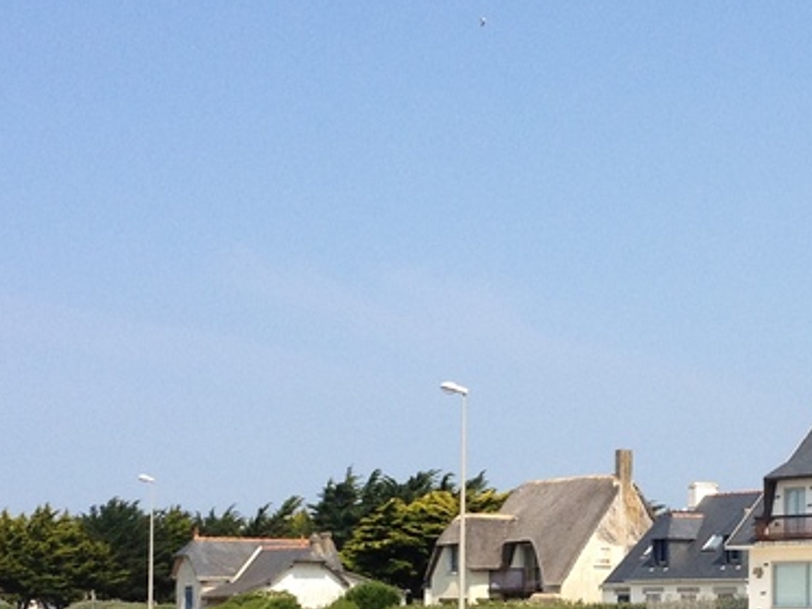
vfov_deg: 13.0
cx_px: 670
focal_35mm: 113
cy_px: 572
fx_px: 2651
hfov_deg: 17.3
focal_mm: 4.28
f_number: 2.4
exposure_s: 1/1727
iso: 50
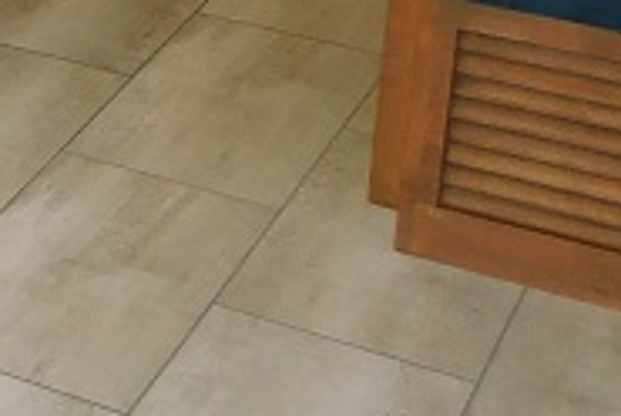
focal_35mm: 129
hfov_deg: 12.8
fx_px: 2229
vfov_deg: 10.1
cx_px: -792
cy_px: -319
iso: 125
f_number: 3
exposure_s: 1/30
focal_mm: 4
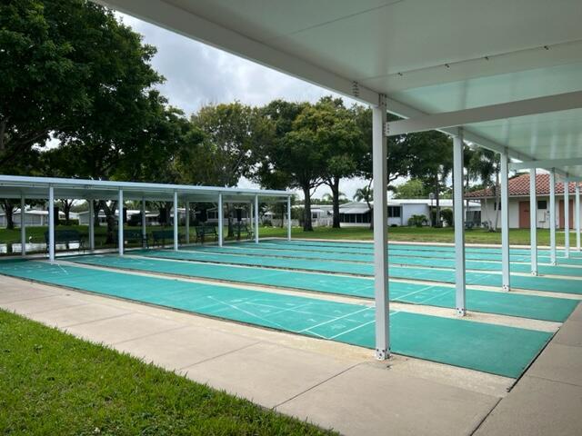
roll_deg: +0.9
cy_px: 218
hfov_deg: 67.3
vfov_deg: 53.1
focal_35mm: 26
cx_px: 291
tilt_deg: +0.1
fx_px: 437
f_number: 1.5
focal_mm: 5.7
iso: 50
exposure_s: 1/1972
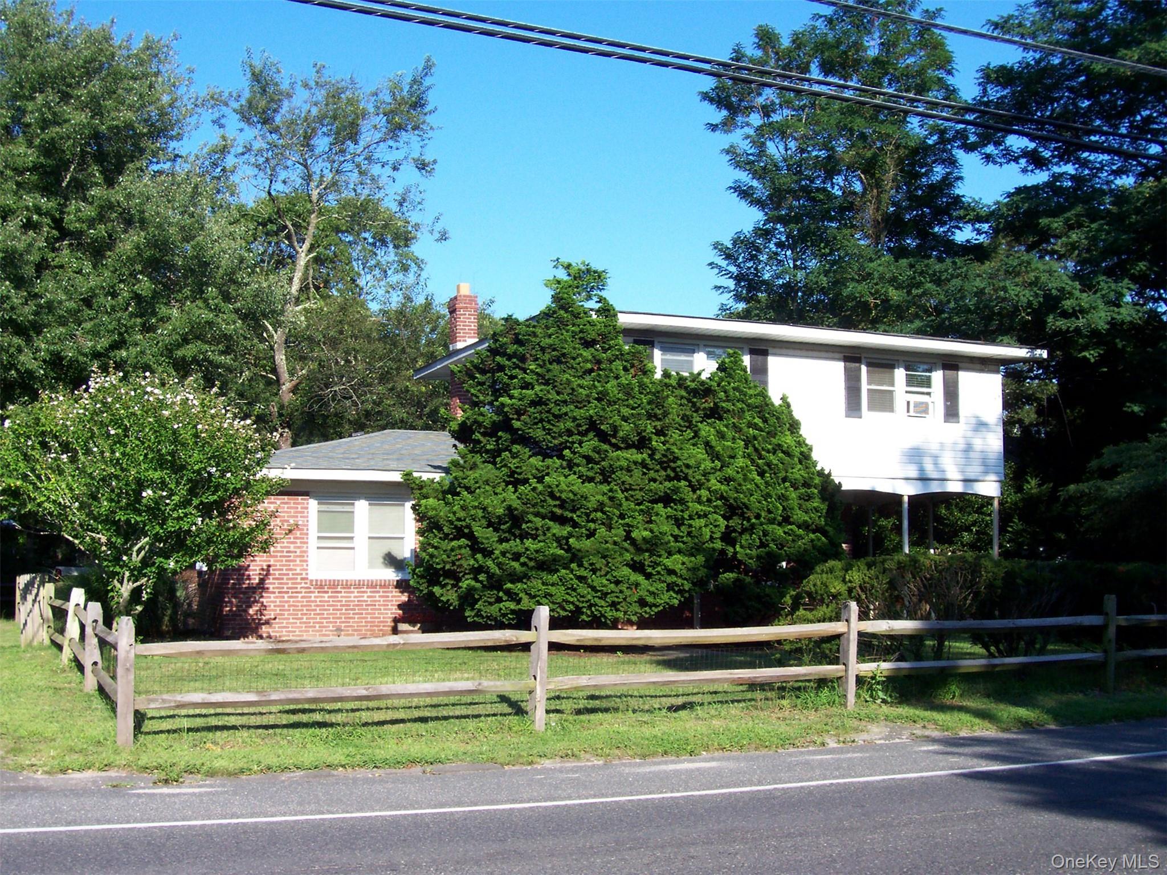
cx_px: 584
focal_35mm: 42
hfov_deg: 44.8
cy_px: 438
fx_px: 1416
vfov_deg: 34.3
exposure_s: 1/228
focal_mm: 7
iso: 80
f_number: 5.6
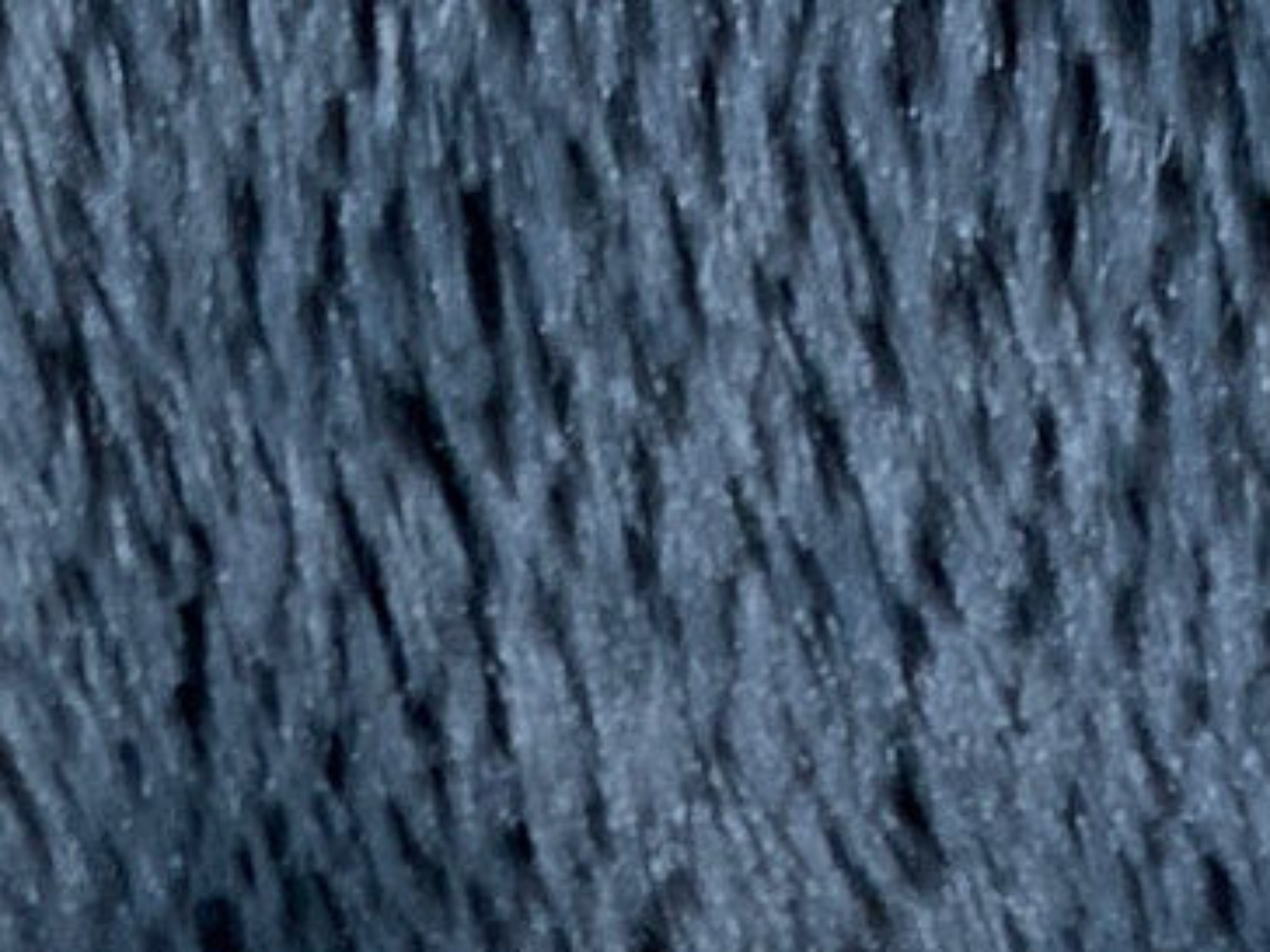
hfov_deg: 9.7
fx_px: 7484
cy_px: 2706
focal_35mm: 204
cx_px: 719
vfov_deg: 6.7
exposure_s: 1/156
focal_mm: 3
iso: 25
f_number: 1.8
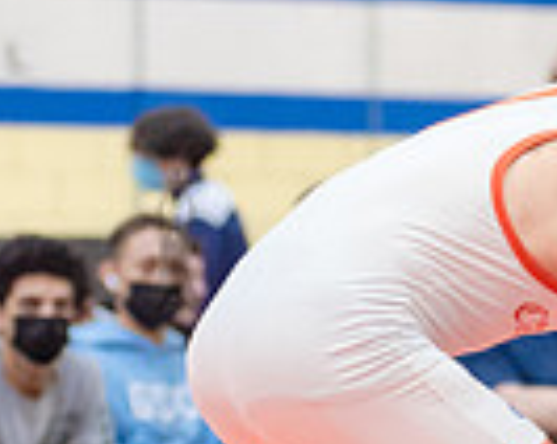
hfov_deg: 5.9
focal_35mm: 328
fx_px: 5399
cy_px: 442
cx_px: 712
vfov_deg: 4.7
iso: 4000
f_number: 3.5
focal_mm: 80
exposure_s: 1/320
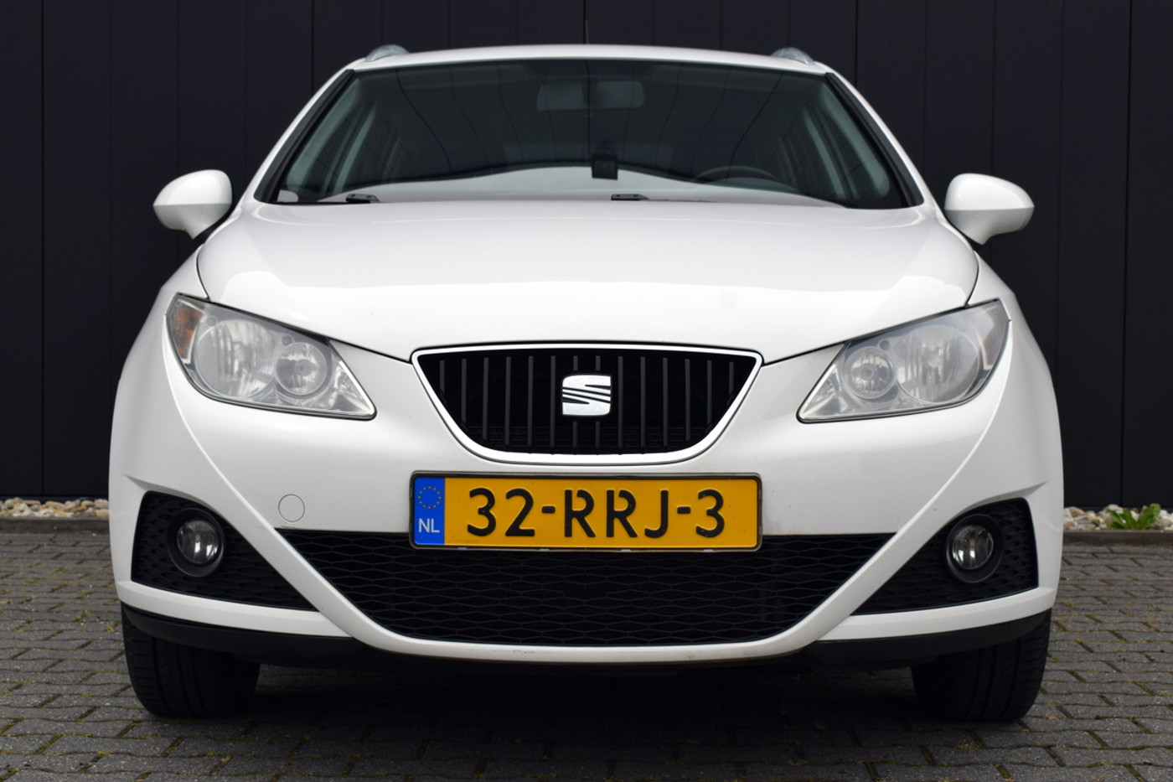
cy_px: 391
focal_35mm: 63
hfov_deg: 31.9
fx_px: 2052
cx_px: 586
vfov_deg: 21.6
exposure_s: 1/320
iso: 200
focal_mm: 42
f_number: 9
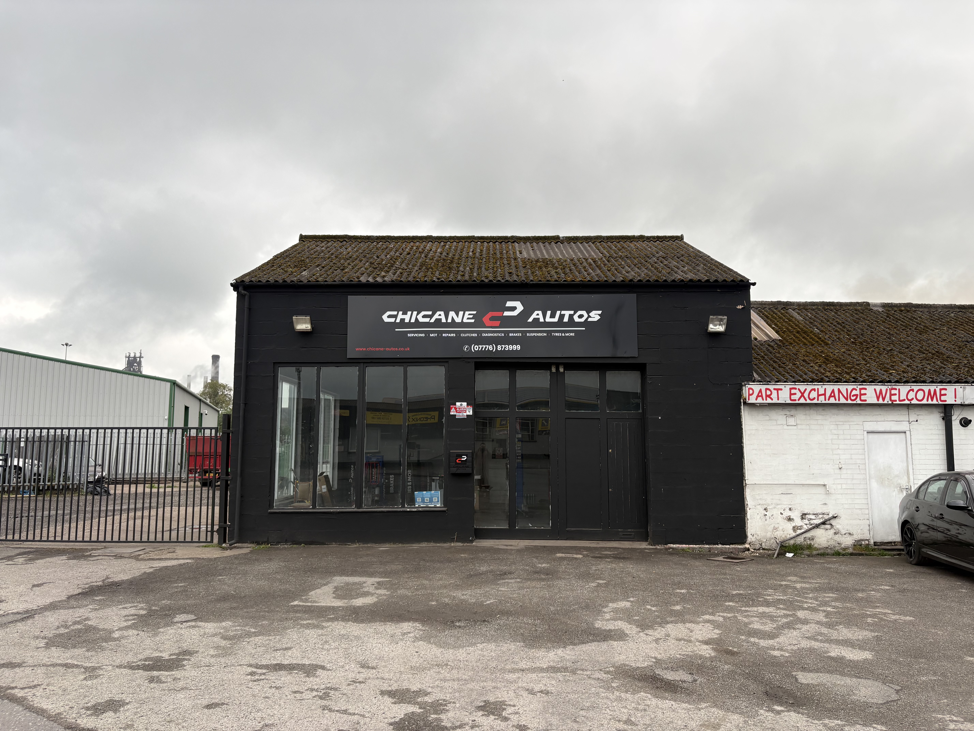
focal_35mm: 26
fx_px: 732
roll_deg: -0.1
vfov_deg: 53.1
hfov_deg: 67.3
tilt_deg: +6.2
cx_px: 487
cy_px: 366
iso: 40
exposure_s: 1/182
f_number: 1.6
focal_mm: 5.96
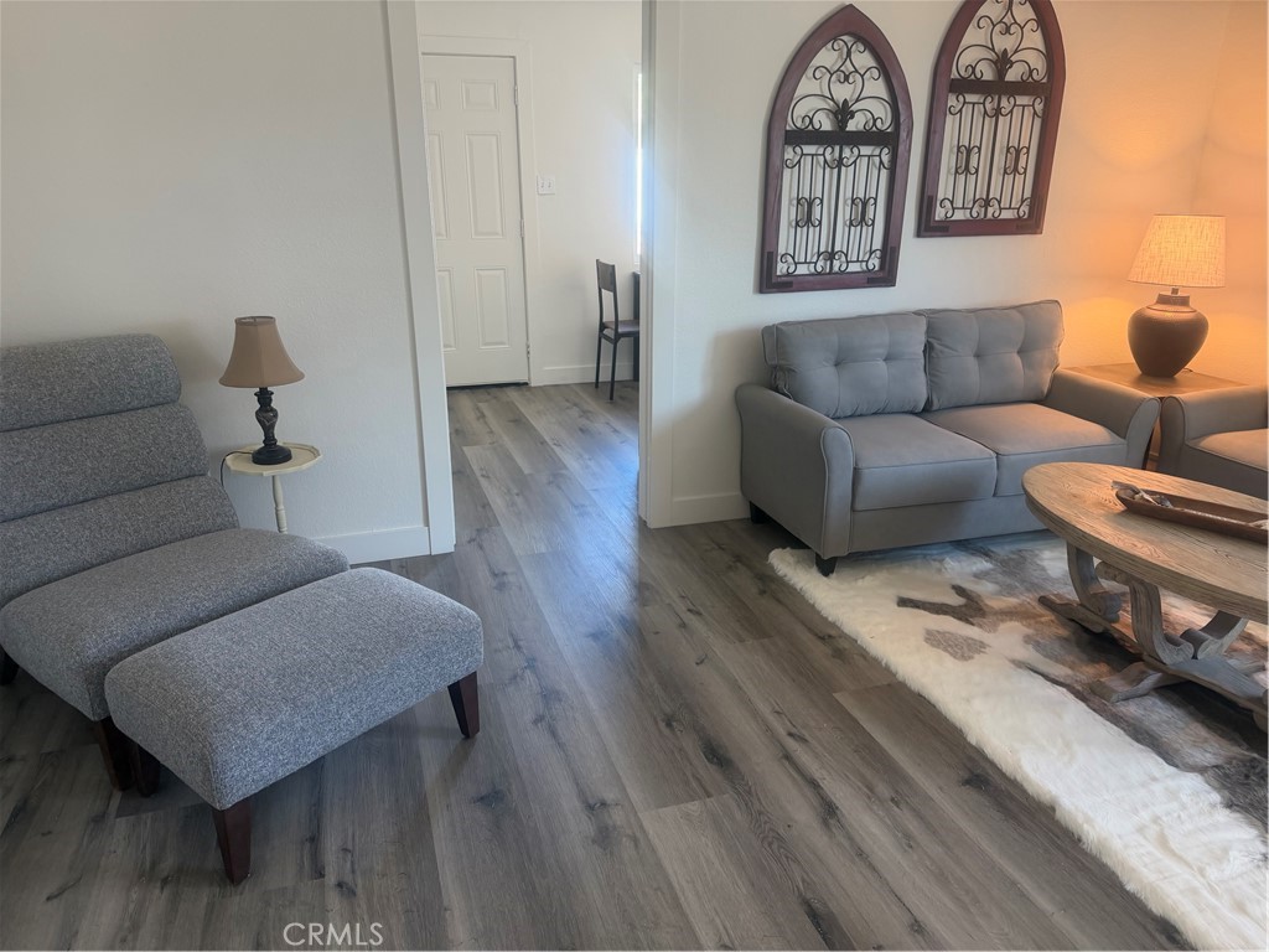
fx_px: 880
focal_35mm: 24
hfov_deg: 71.6
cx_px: 634
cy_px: 476
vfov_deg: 56.8
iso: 125
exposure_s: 1/60
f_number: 1.78
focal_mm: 6.76
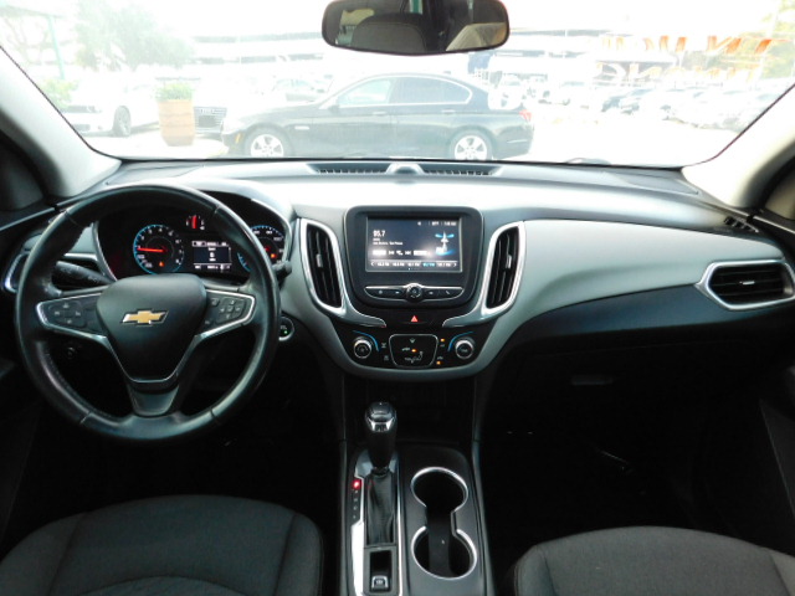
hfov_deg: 73.9
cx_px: 398
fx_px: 528
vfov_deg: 58.9
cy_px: 298
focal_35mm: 23
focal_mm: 4
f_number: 3
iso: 320
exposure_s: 1/30
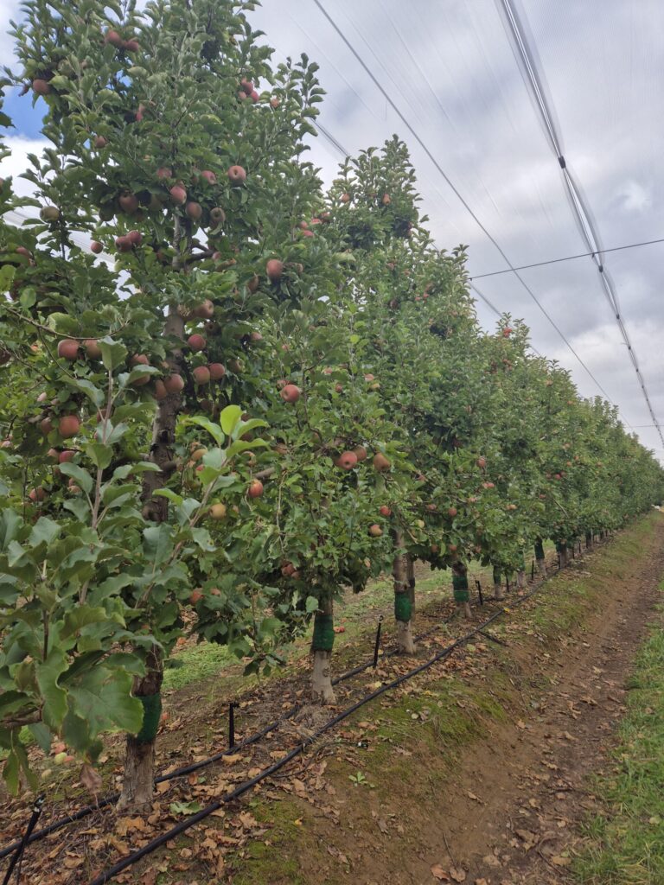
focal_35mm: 23
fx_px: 588
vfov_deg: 73.9
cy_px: 442
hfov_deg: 58.9
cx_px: 332
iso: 25
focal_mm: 5.4
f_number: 1.8
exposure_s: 1/932
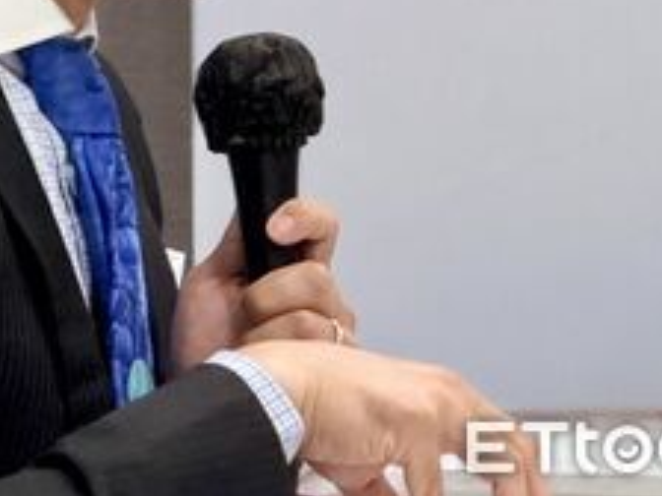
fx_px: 5125
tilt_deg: -1.4
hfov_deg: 7.4
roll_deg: +0.7
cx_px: 118
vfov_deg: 5.5
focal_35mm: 268
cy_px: -156
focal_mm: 16.89
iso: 250
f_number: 2.8
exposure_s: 1/60
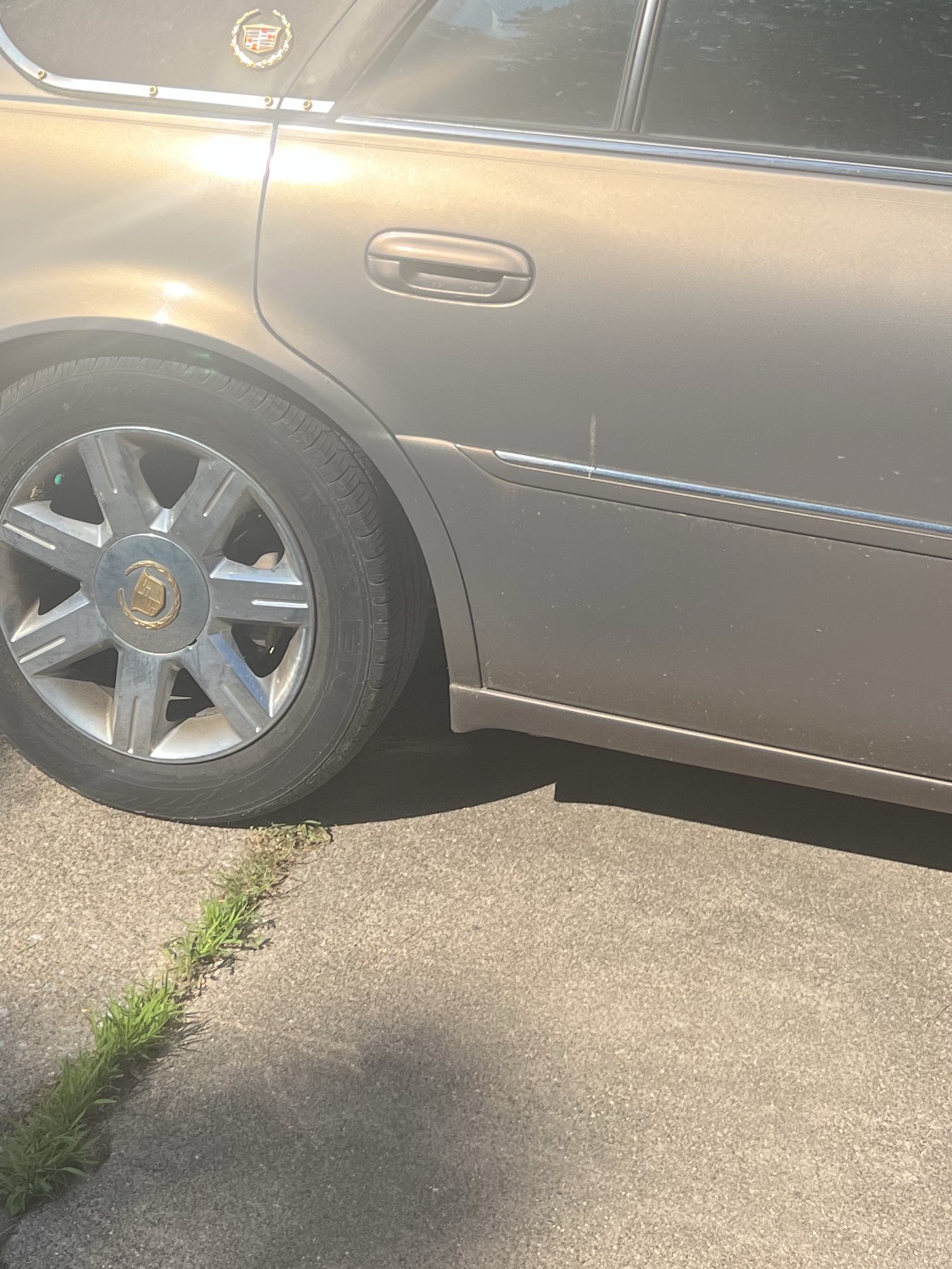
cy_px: 279
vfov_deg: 33.5
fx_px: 2053
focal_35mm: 56
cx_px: 222
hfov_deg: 25.7
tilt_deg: -14.6
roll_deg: -1.4
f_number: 1.5
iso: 50
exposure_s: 1/3257
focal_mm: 5.7
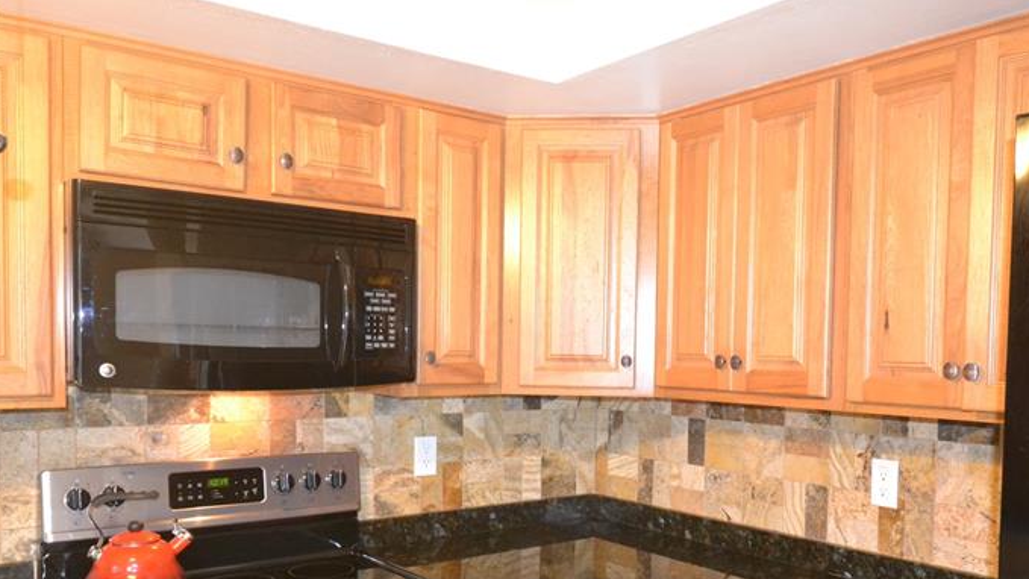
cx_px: 599
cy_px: 393
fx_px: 840
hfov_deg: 62.6
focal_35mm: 31
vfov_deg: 37.6
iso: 3200
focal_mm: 13
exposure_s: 1/60
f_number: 3.8
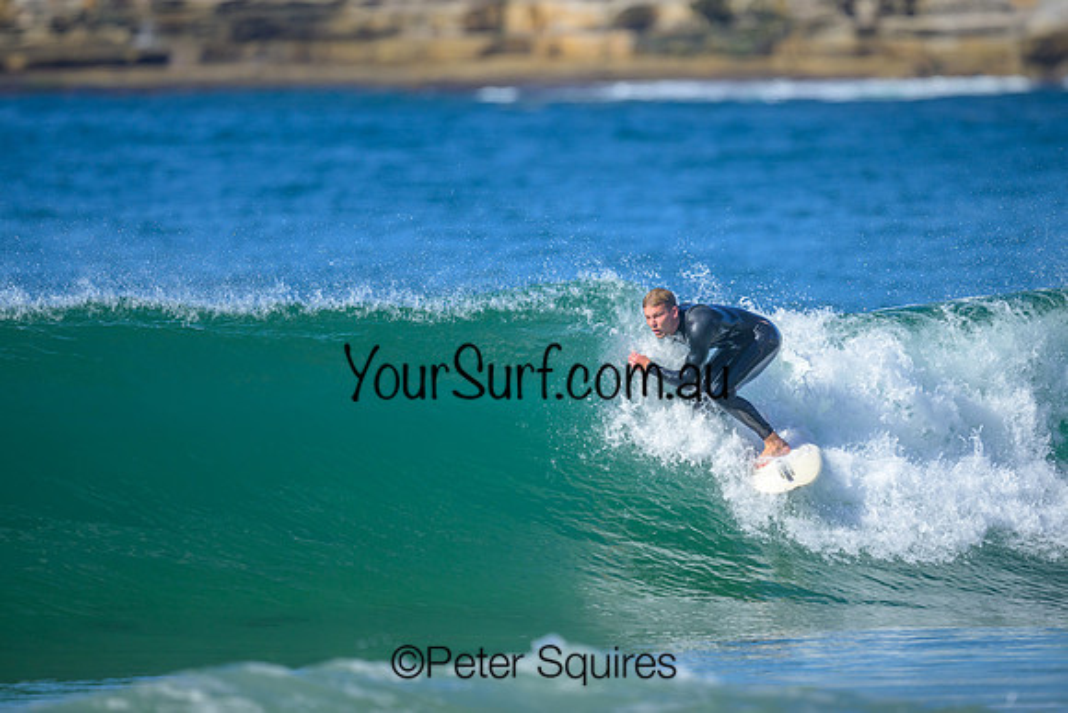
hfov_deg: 2.3
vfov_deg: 1.5
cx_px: 593
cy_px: 323
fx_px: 26596
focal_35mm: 896
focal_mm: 800
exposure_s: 1/2000
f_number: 6.3
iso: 450
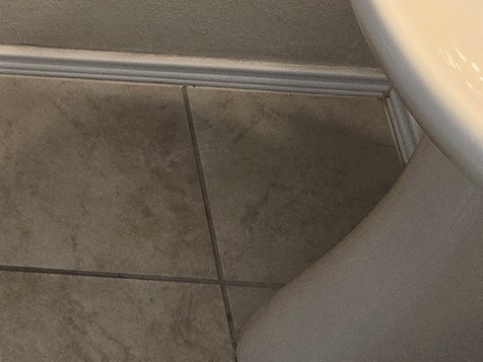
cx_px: -207
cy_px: -244
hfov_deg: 18.0
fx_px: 1381
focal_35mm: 99
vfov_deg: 13.7
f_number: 1.8
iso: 64
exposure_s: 1/60
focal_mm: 5.4
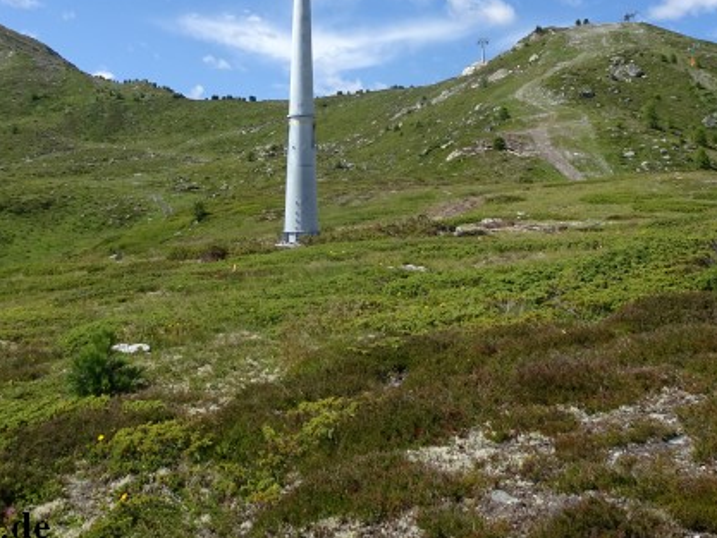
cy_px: 64
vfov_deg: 30.3
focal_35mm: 46
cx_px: 382
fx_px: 953
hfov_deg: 41.2
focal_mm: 4.1
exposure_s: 1/800
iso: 80
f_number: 3.5
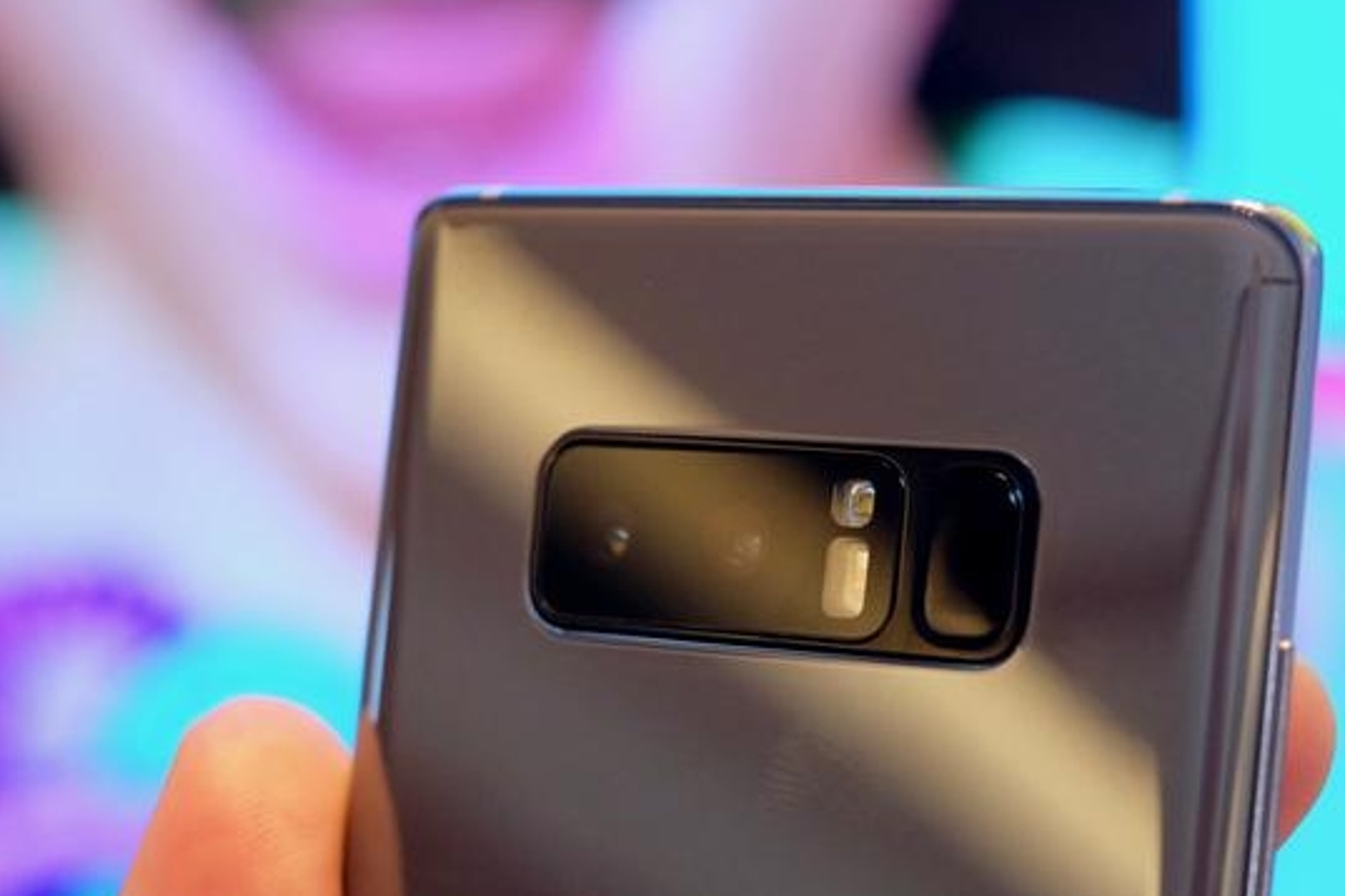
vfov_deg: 17.9
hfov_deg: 26.4
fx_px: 2839
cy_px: 532
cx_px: 962
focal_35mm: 76
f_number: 4
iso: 2500
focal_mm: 35
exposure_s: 1/75
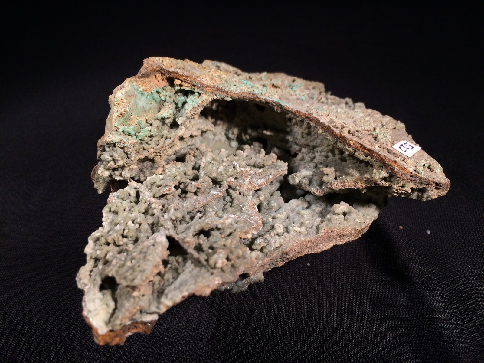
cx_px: 242
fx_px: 405
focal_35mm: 29
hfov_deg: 61.7
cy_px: 182
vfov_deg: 48.2
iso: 32
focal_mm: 4.15
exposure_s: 1/206
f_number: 2.2
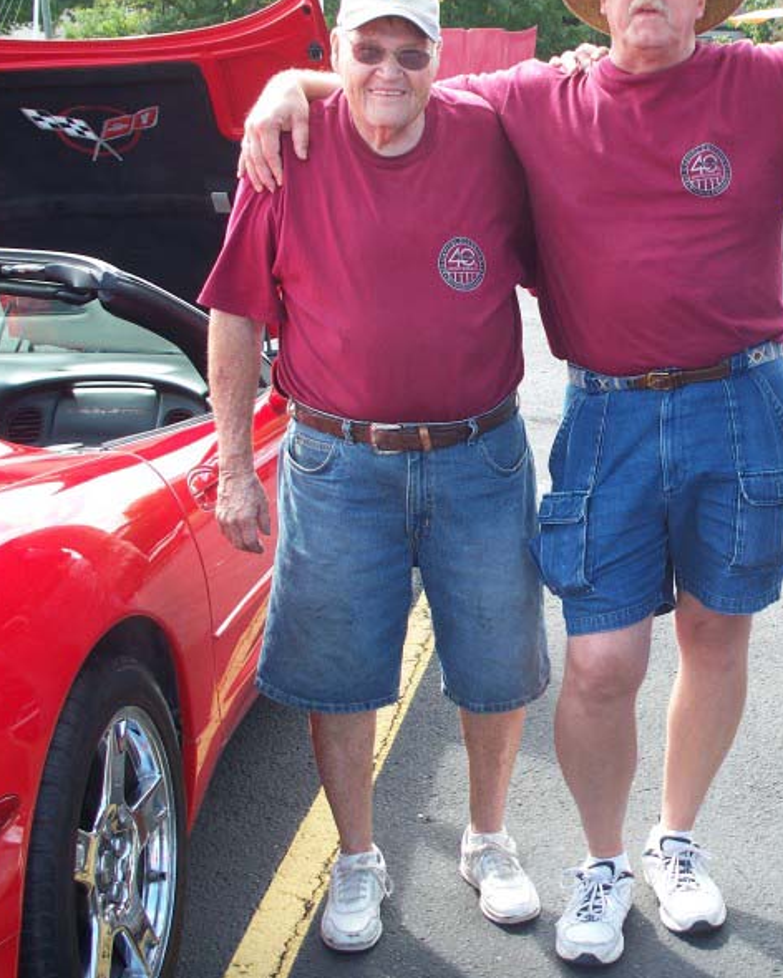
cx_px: 669
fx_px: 1767
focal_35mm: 61
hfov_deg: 24.4
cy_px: 406
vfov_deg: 30.9
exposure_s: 1/160
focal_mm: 7.54
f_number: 2.8
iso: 64
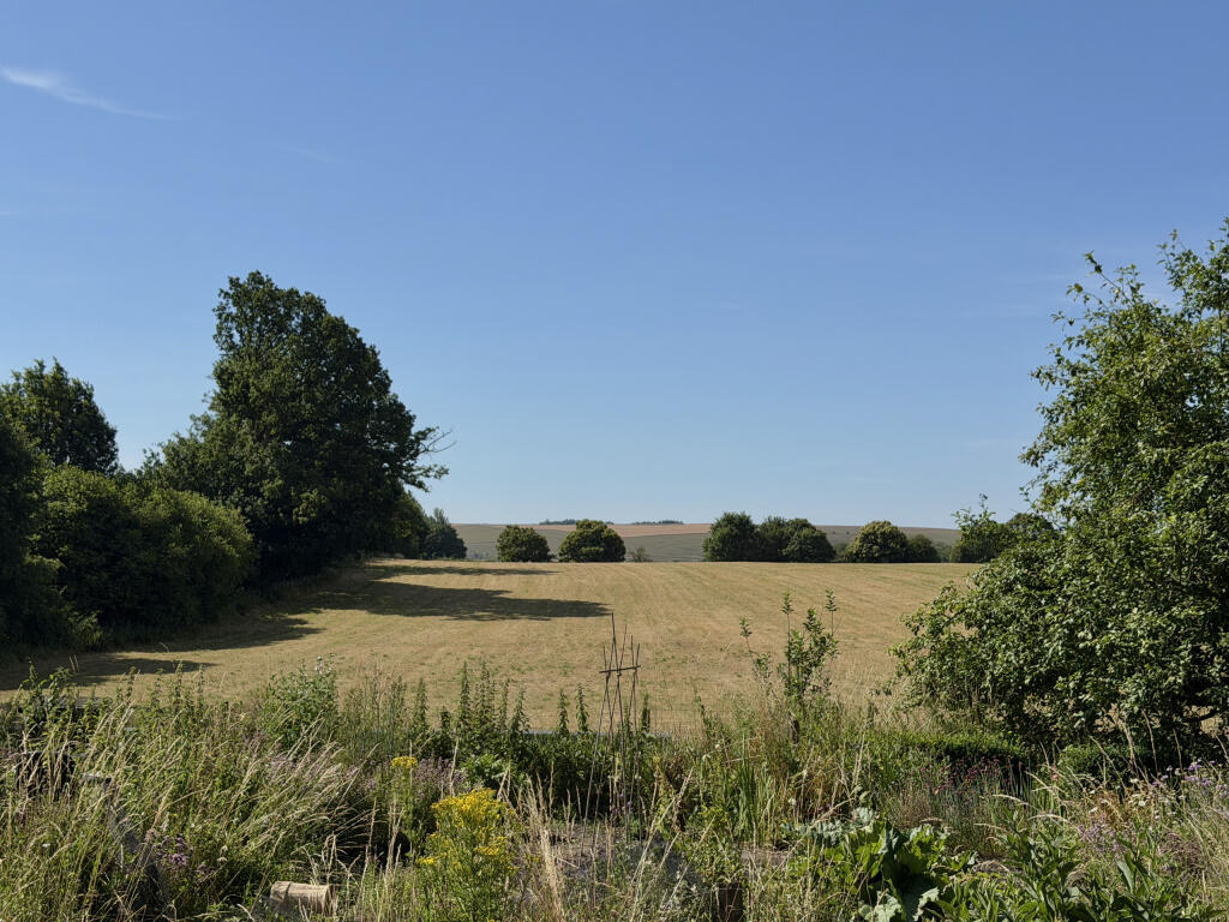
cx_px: 614
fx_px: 1704
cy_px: 461
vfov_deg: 30.3
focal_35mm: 48
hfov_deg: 39.7
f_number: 1.78
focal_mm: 6.76
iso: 64
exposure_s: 1/6536
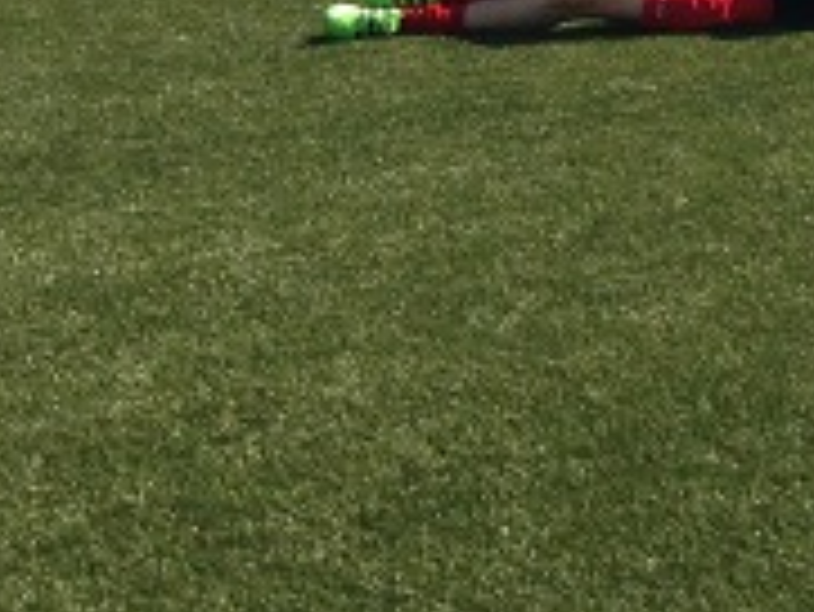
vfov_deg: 9.9
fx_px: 3435
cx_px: 1390
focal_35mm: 146
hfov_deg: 12.5
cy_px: -310
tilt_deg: -5.0
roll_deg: -0.2
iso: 50
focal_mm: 4.12
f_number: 2.4
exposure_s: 1/1642
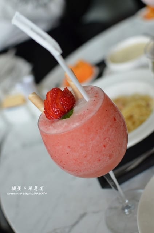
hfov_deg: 25.6
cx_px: 77
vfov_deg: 37.9
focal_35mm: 52
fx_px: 339
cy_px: 116
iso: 1000
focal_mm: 35
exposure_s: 1/100
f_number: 2.5
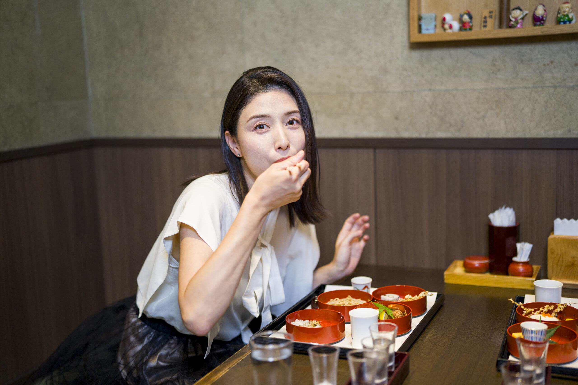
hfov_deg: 39.6
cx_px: 289
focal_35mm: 50
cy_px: 192
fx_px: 803
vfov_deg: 27.0
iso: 400
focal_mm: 50
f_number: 1.4
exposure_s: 1/500
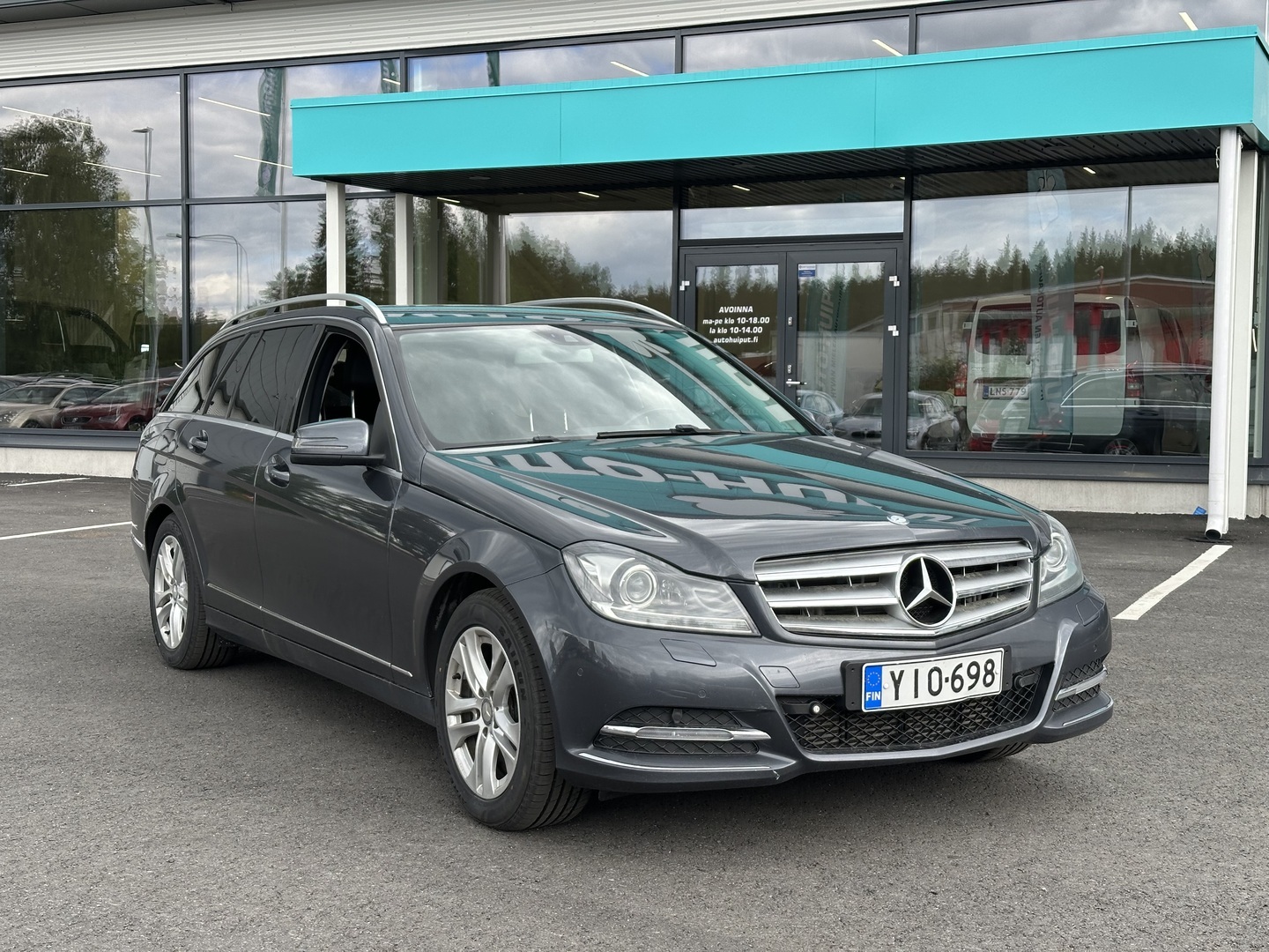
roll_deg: +0.1
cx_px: 634
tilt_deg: -2.0
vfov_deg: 30.3
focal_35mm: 48
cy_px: 476
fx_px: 1760
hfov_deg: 39.7
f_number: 1.78
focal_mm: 6.86
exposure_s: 1/574
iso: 64
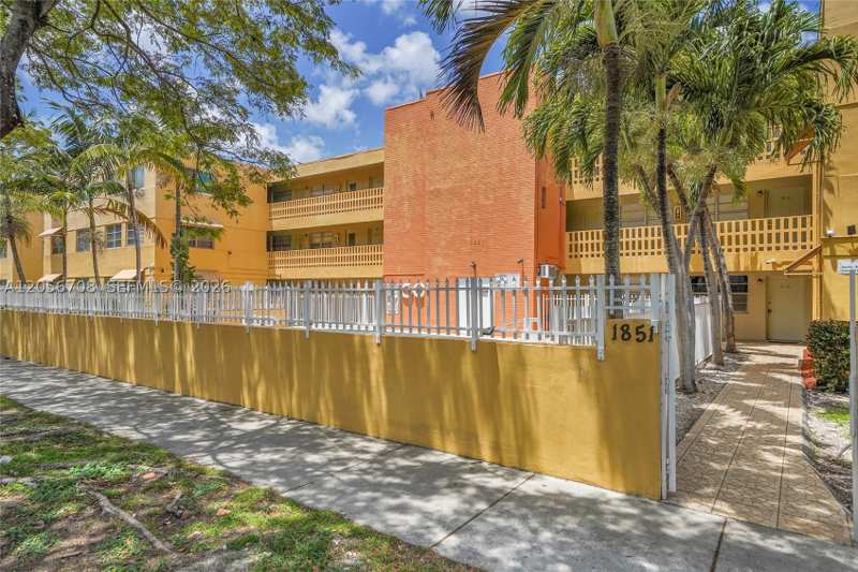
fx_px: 500
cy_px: 286
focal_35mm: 21
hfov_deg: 81.2
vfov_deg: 59.5
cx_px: 429
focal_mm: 21
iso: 400
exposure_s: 1/800
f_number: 8
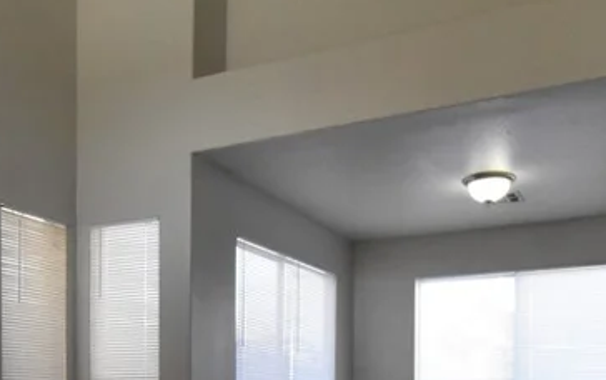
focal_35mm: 43
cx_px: 261
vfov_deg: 27.4
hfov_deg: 46.1
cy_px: 419
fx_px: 711
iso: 4000
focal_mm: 10
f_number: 13
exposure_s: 1/100
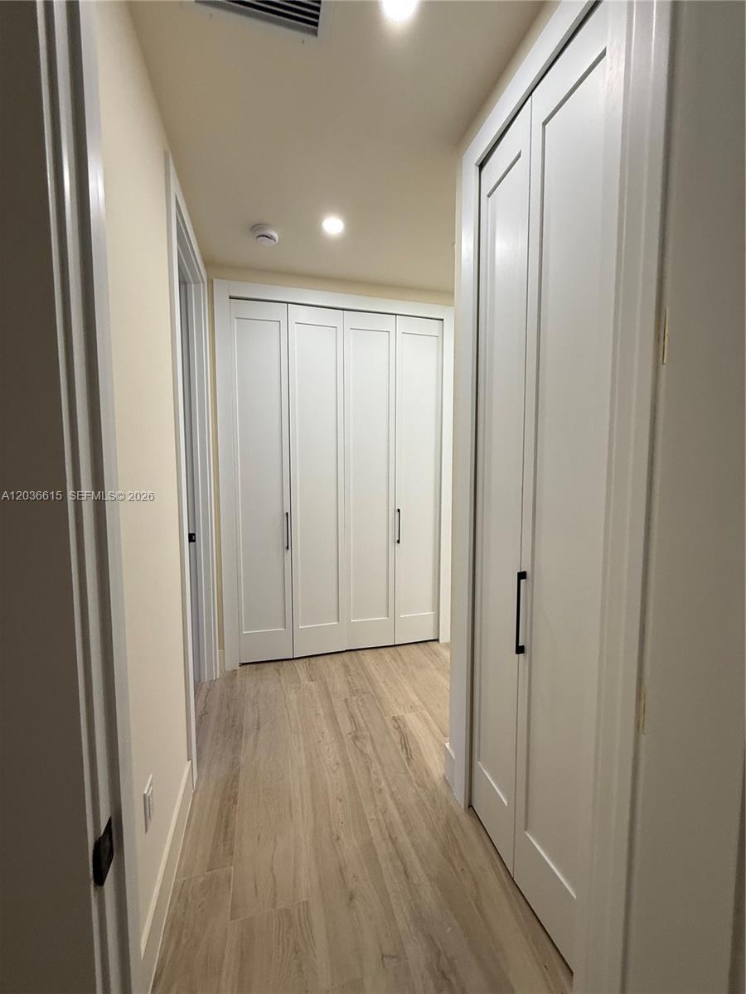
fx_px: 402
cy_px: 497
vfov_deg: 102.1
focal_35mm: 14
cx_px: 373
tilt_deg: -5.5
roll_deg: +2.6
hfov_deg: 85.7
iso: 125
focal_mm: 2.22
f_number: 2.2
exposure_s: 1/120
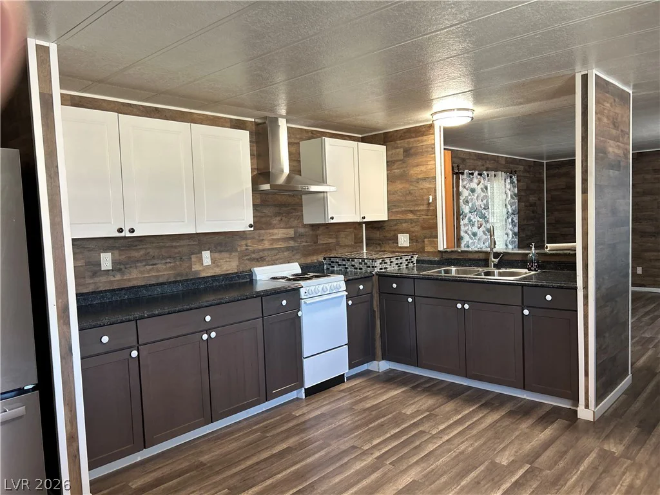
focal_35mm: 26
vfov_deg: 53.1
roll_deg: +2.3
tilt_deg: -4.3
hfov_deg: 67.3
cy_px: 248
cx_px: 330
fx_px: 496
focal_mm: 5.7
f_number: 1.5
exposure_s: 1/60
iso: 200
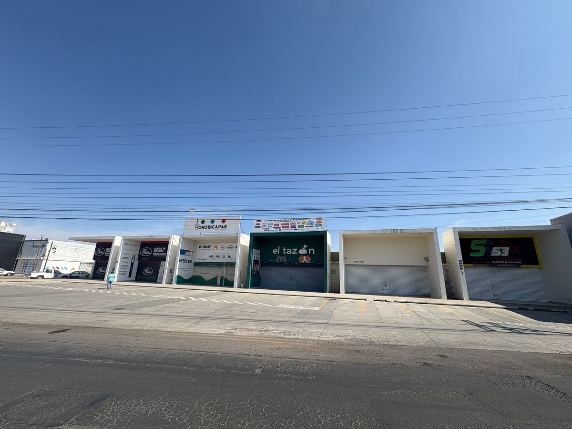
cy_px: 214
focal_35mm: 14
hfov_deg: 102.1
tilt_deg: +15.2
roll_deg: -1.1
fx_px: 231
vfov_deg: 85.7
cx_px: 286
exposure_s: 1/2083
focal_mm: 2.22
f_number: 2.2
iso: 50
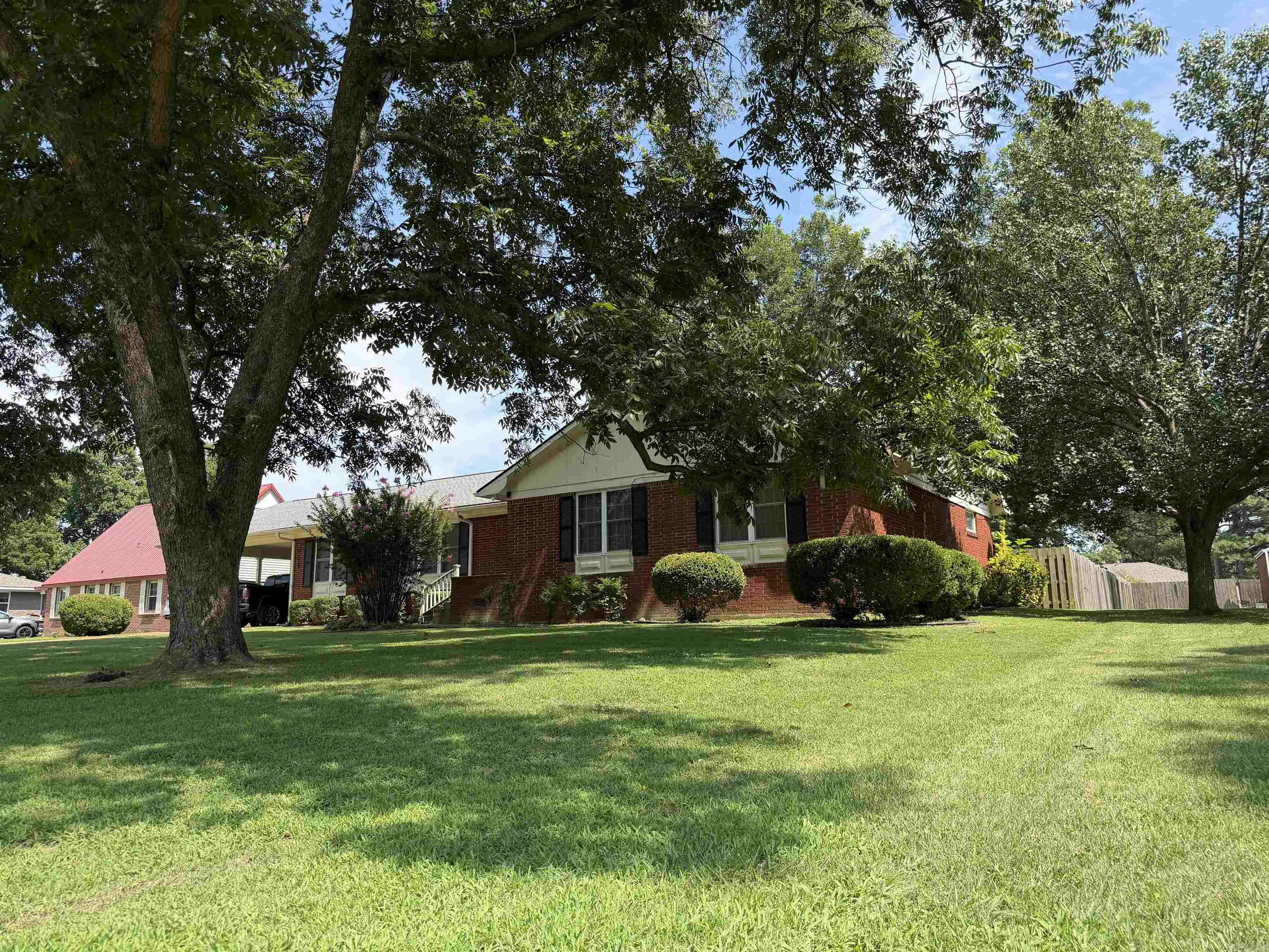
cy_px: 476
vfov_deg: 56.8
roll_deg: +1.1
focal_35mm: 24
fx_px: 880
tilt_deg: +11.7
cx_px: 634
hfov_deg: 71.6
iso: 100
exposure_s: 1/1812
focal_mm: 6.76
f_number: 1.78
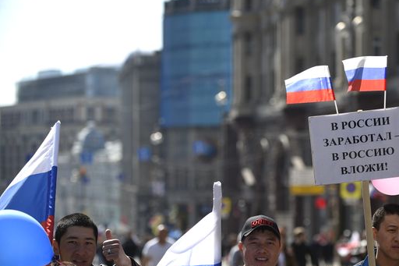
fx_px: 1485
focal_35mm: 134
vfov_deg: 10.2
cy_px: 160
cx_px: 272
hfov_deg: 15.3
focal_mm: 98
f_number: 2.8
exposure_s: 1/640
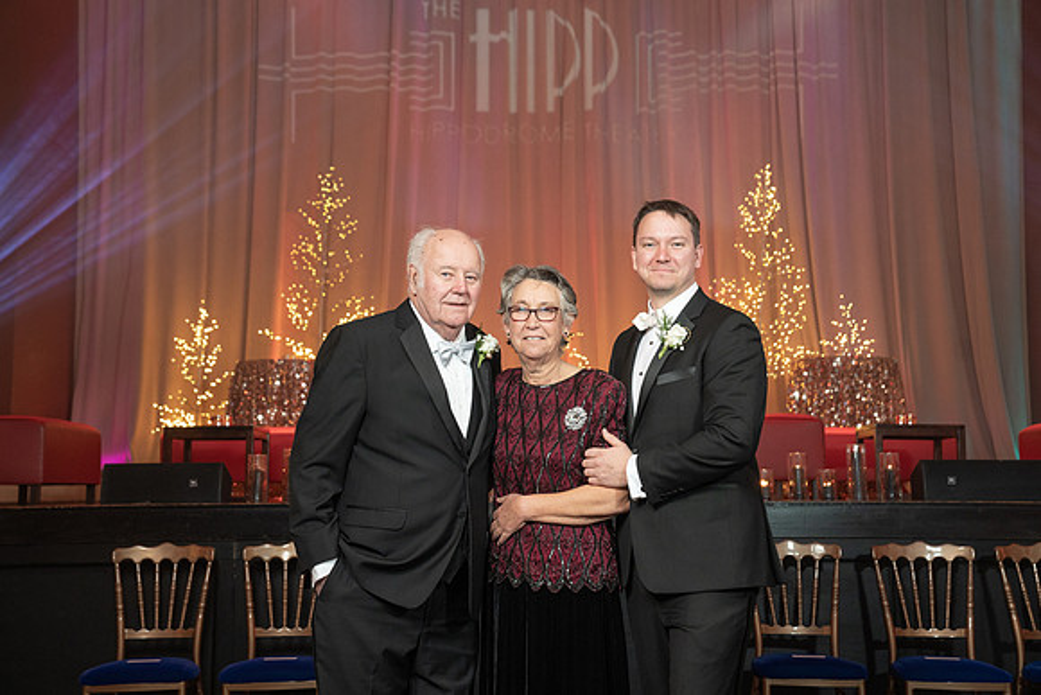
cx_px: 516
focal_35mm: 49
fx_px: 1429
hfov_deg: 40.0
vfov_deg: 27.3
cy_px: 347
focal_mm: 49
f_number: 4
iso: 2000
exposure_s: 1/100
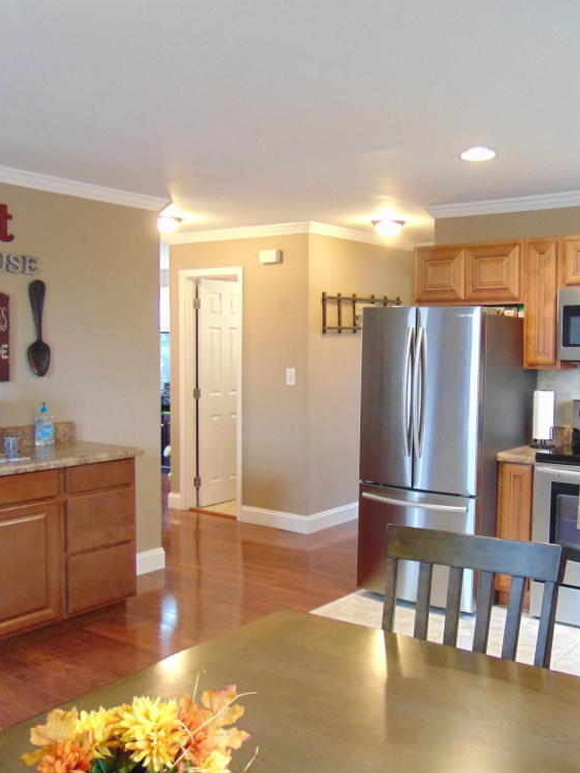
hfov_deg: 41.4
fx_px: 759
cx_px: 372
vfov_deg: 53.9
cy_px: 391
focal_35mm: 34
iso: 400
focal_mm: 4.5
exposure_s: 1/20
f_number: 3
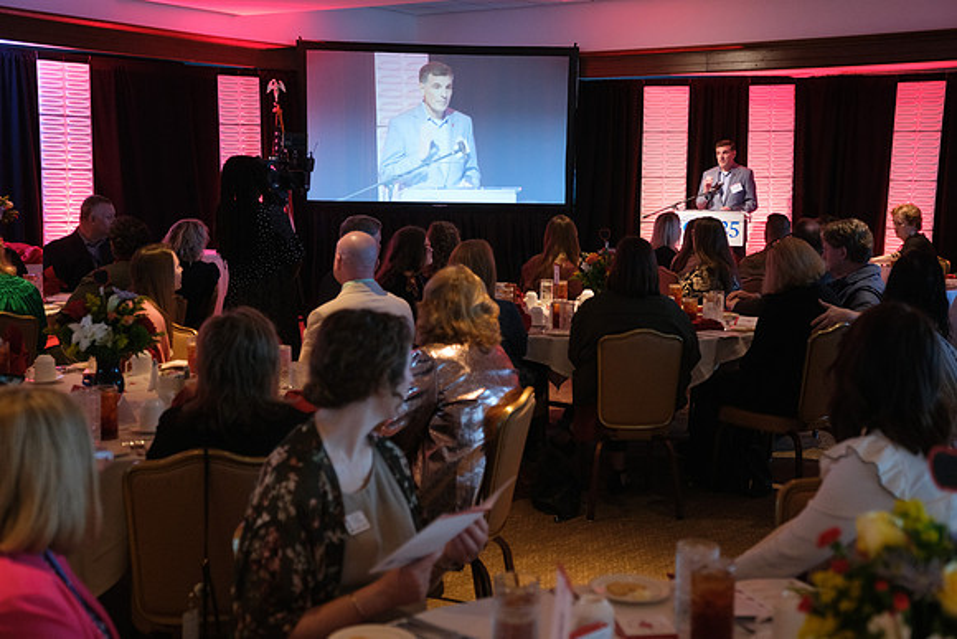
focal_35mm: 47
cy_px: 320
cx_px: 478
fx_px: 1250
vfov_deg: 28.7
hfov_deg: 41.9
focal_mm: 31.1
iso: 1600
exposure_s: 1/125
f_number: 2.8
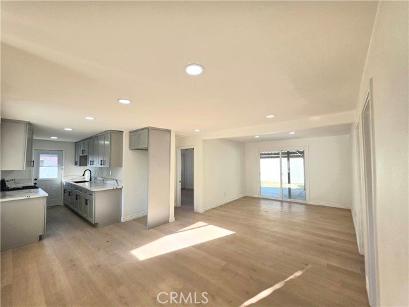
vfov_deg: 89.9
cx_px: 204
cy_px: 154
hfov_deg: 106.2
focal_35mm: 13
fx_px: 154
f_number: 1.9
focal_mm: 2.2
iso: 32
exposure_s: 1/345
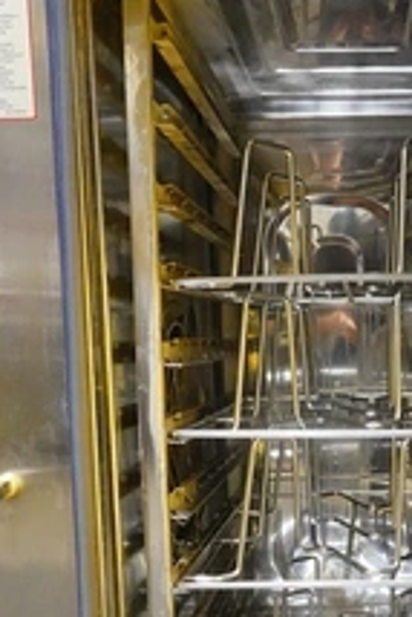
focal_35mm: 56
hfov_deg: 23.7
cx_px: 357
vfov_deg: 34.8
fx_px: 960
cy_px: 464
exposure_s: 1/30
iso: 2500
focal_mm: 11.06
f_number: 4
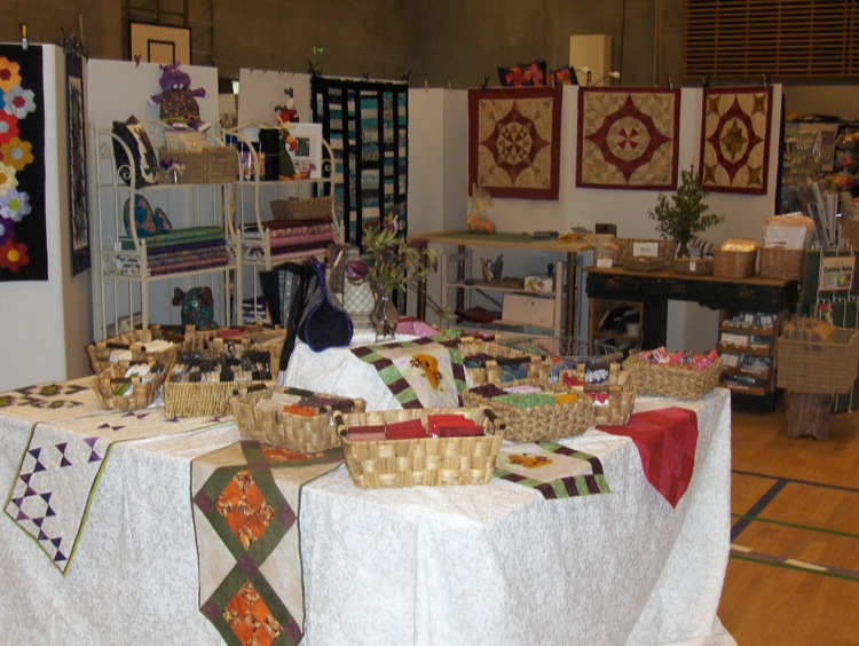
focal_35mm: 46
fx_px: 1143
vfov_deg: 31.6
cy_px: 323
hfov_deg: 41.2
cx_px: 430
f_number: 3.6
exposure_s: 1/60
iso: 100
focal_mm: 7.4
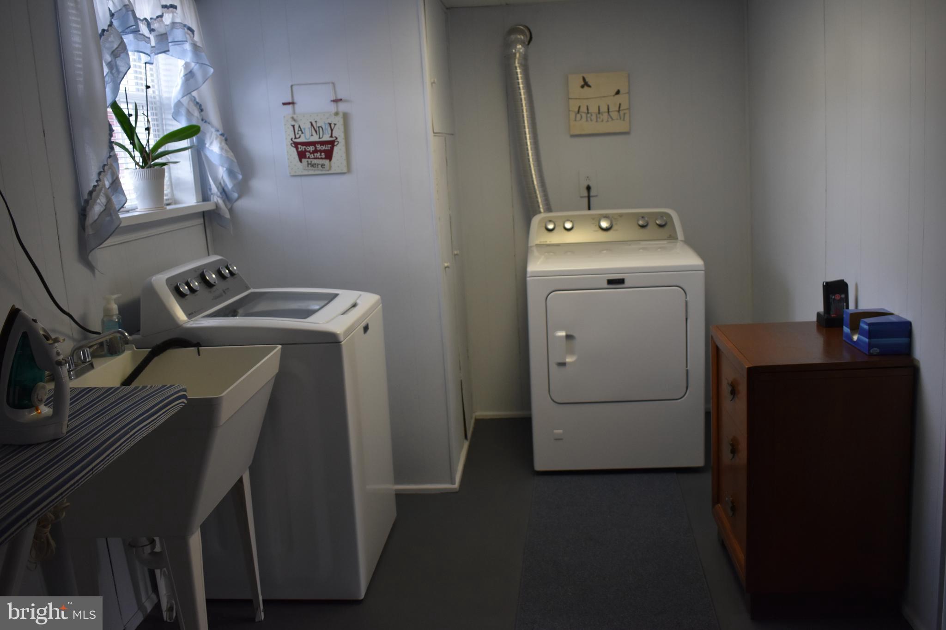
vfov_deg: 40.0
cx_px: 473
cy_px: 315
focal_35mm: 33
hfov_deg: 57.2
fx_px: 867
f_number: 3.8
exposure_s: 1/125
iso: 800
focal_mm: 22
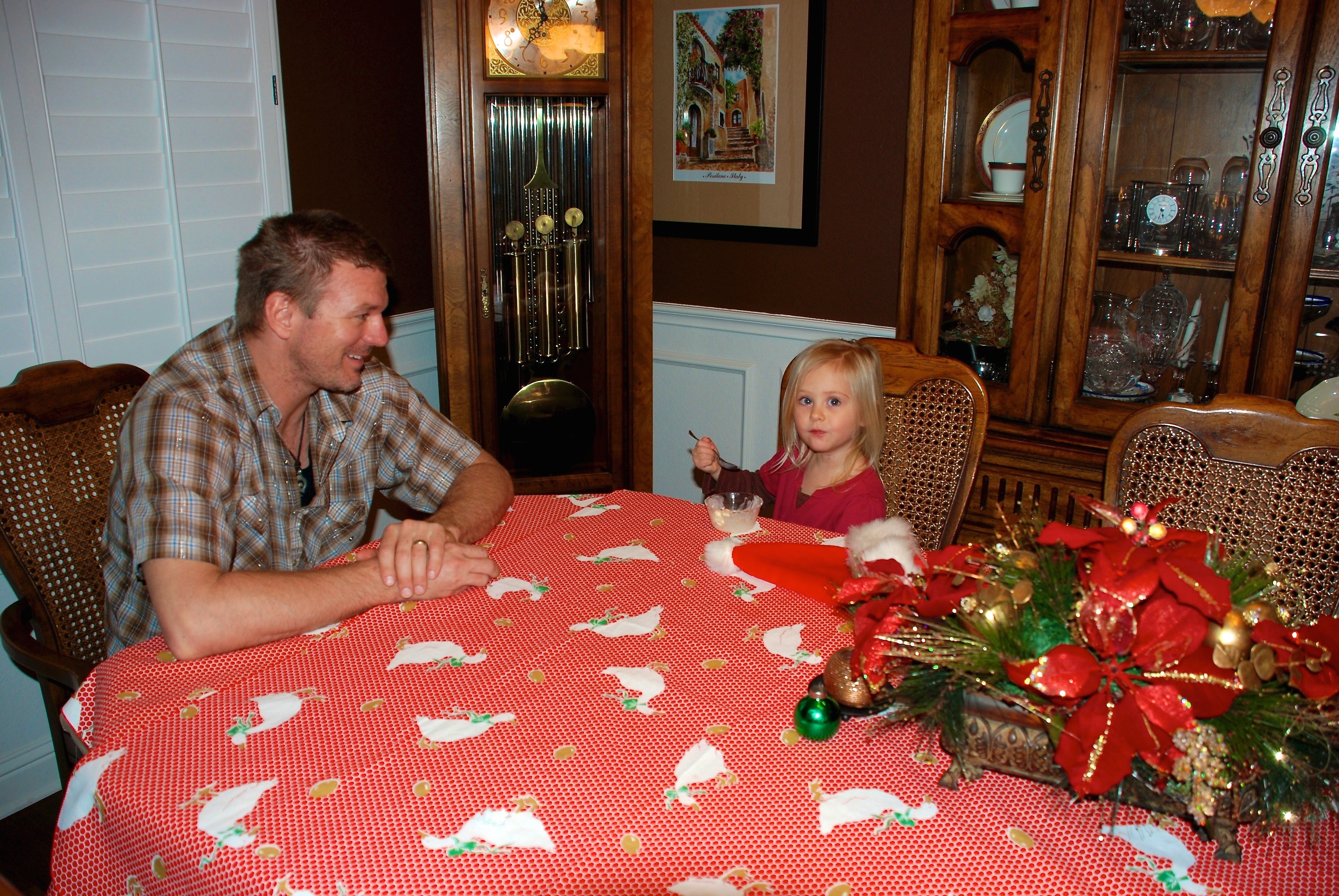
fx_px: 1005
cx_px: 670
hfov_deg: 67.3
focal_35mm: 27
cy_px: 448
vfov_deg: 48.0
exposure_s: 1/60
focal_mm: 18
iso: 200
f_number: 3.5
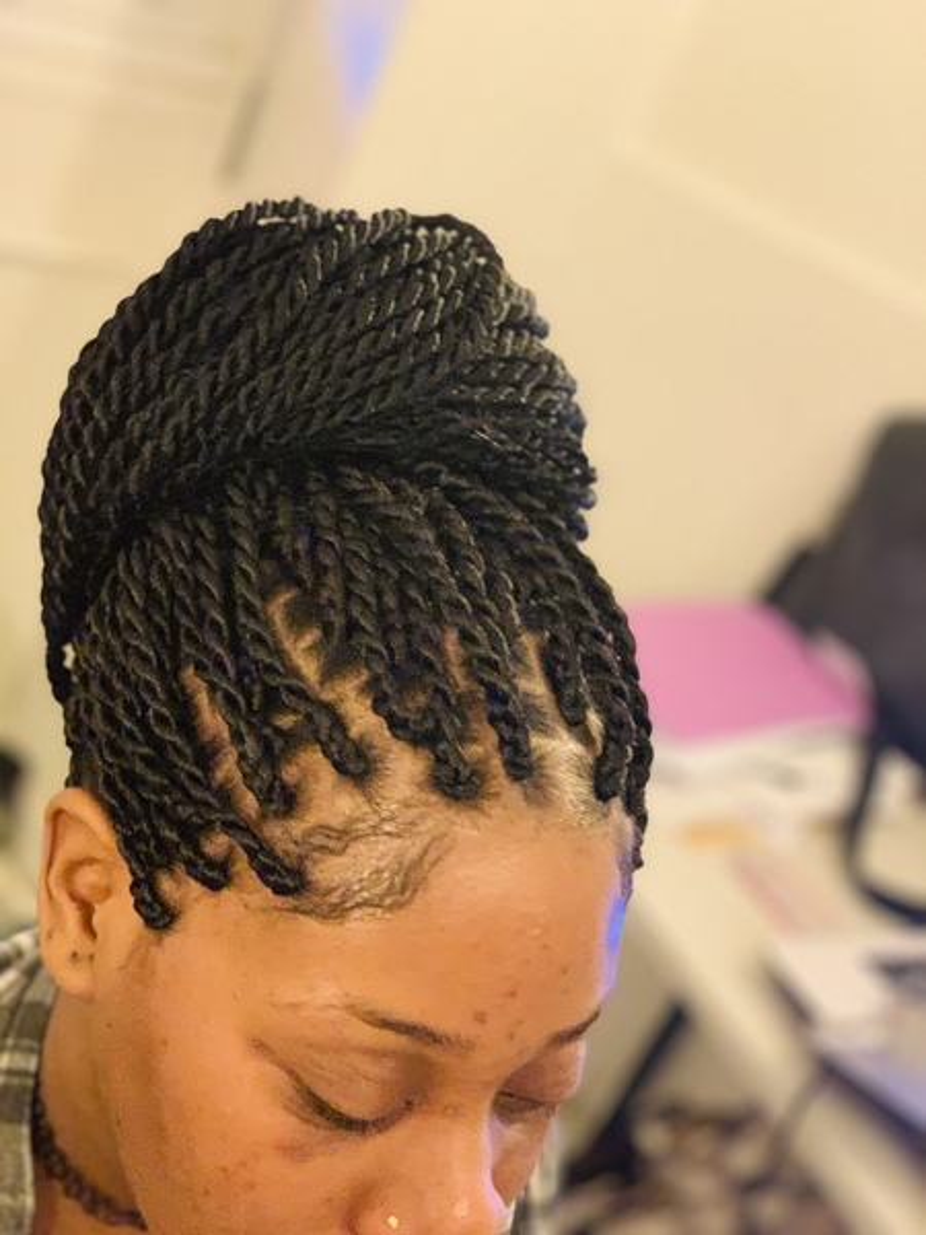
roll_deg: -26.1
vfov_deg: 36.8
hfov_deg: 28.0
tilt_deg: -26.0
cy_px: 618
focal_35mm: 52
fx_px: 1855
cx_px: 463
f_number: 2.4
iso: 500
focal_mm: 6
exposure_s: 1/25
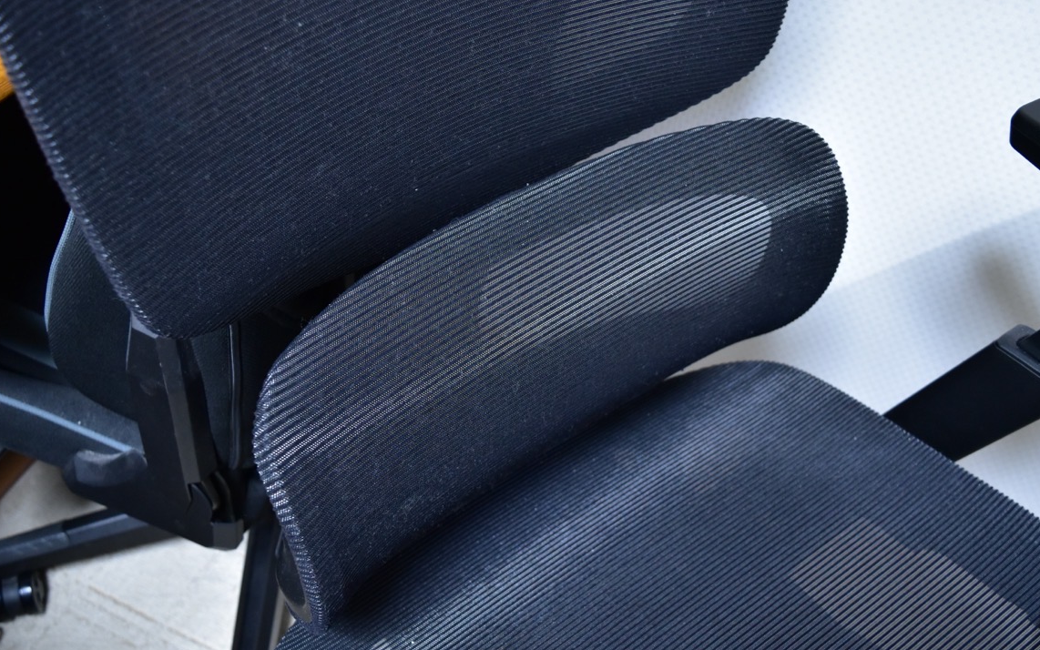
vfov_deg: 34.4
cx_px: 518
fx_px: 1049
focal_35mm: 37
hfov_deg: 52.7
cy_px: 335
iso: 1600
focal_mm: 24
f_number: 5.6
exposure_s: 1/20
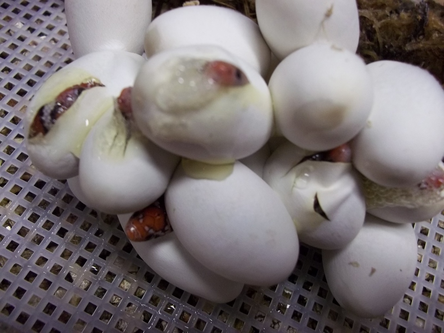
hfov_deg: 56.8
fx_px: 410
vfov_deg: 44.2
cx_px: 222
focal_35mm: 32
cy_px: 166
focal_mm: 5.7
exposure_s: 1/50
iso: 160
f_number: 2.9
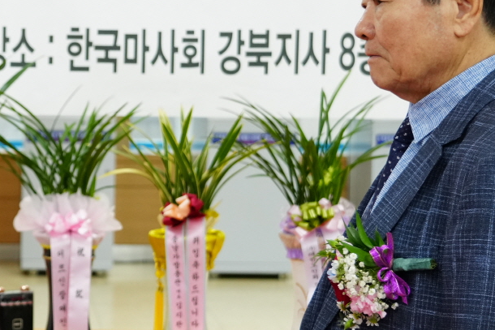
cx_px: -54
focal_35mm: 115
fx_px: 1582
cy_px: 134
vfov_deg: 11.9
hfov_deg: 17.2
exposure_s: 1/160
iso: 1600
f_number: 4
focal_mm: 39
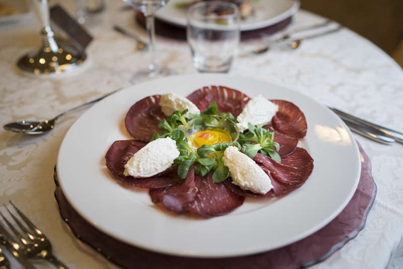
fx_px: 392
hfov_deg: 54.4
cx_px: 202
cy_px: 134
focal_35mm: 35
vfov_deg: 37.8
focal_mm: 35
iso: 100
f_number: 2.5
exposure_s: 1/25
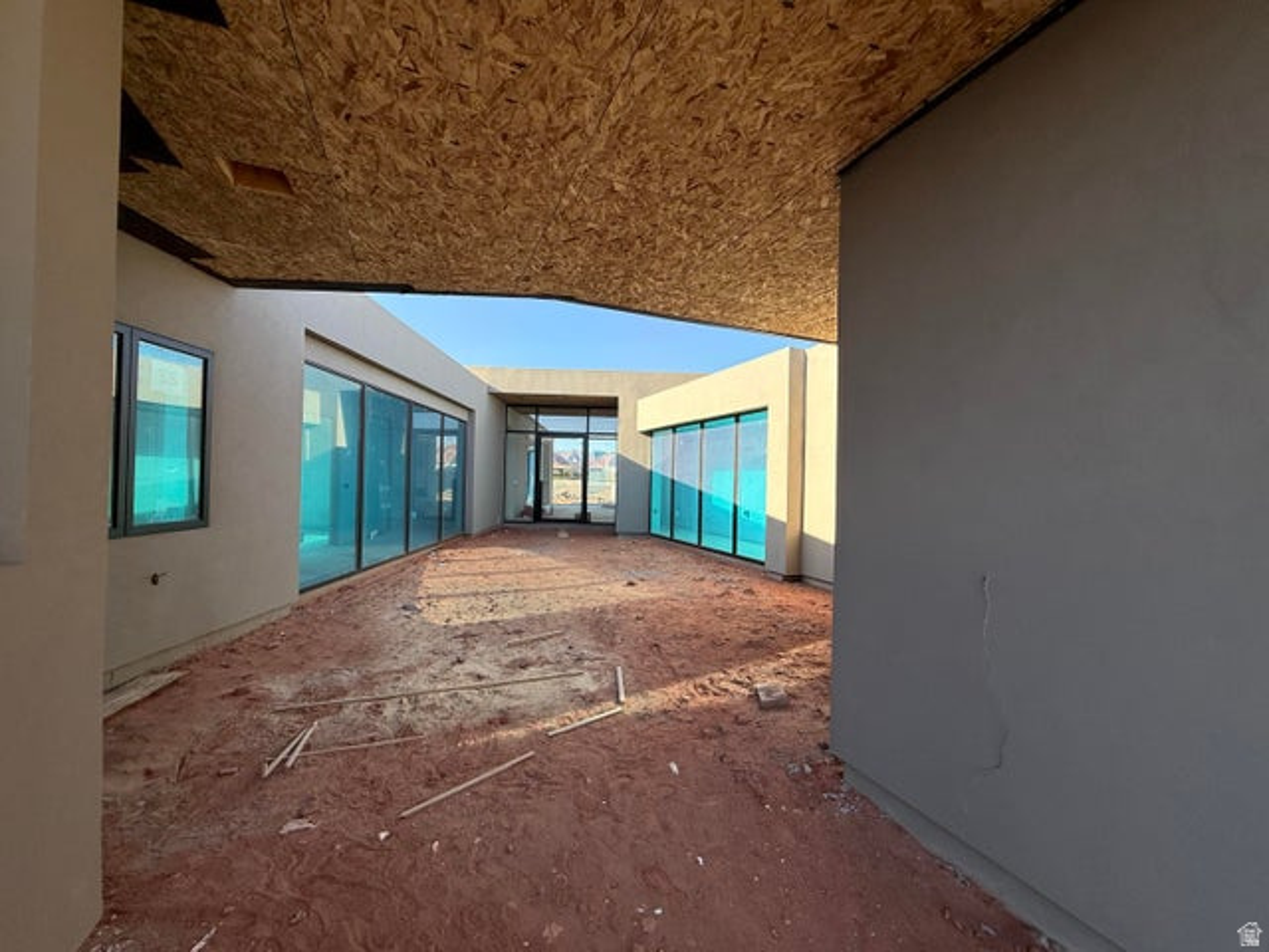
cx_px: 634
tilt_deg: +1.4
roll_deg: -1.7
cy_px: 476
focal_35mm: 14
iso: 50
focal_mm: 2.22
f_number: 2.2
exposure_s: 1/531
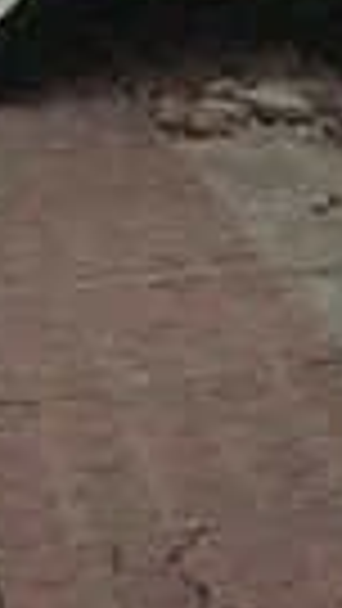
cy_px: -250
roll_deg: +1.2
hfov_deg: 7.6
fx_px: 2497
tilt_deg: -4.1
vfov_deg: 13.2
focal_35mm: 155
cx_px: 590
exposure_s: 1/17
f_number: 2.2
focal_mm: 4.15
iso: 400
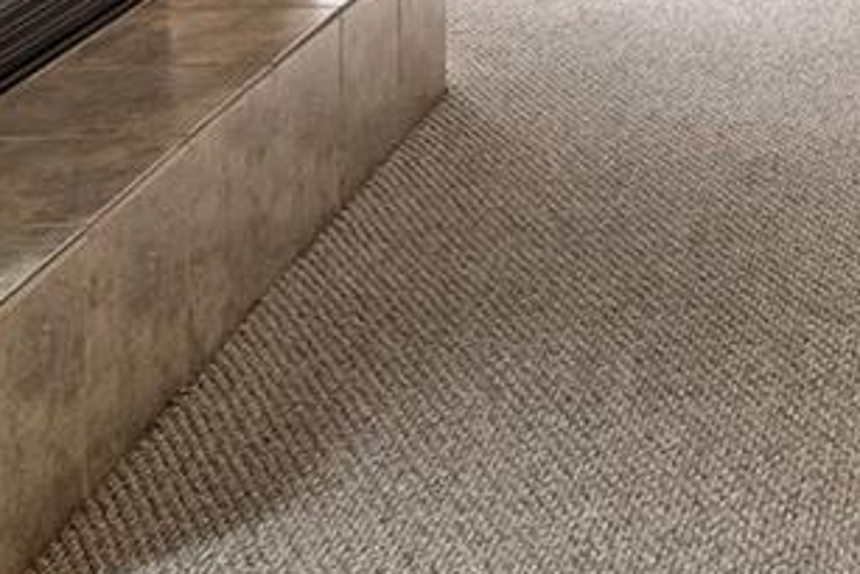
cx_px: 1364
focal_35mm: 102
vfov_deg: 11.7
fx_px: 2428
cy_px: -675
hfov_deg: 17.6
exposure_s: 1/6
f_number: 9
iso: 320
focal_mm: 13
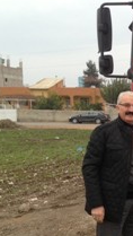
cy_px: 150
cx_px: 211
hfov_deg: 14.5
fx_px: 481
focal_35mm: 77
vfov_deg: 27.4
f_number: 2.4
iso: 50
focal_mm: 4.13
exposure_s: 1/181
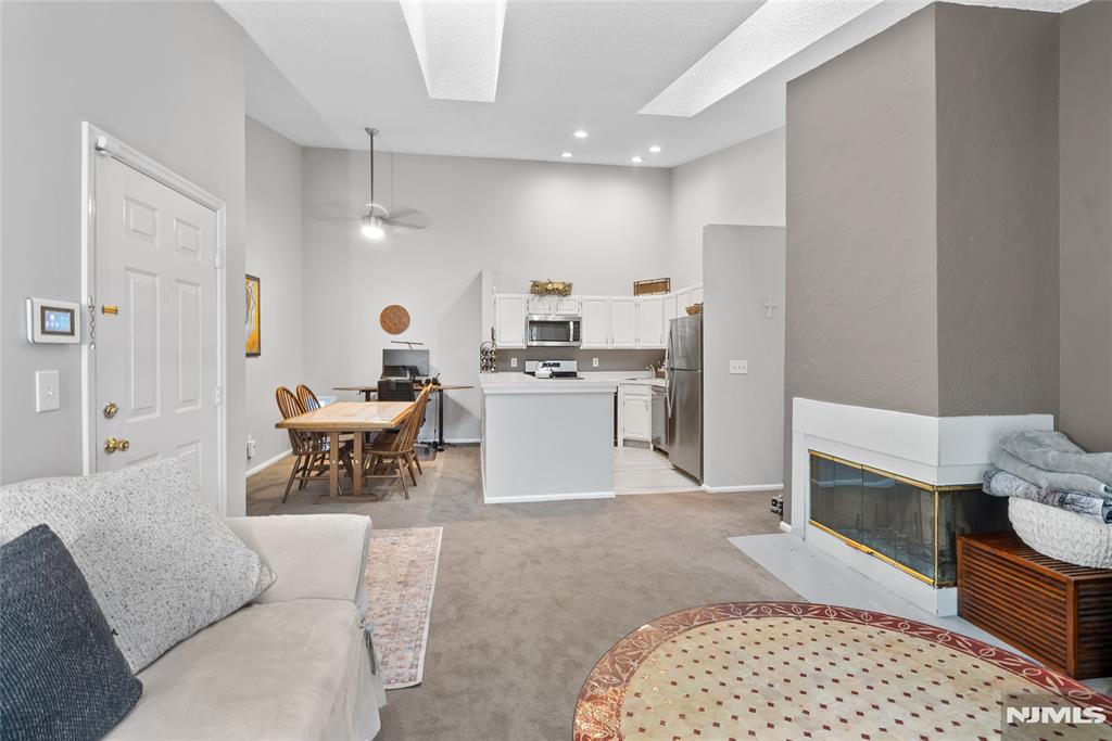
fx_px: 494
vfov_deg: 73.8
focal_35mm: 16
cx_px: 556
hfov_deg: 96.7
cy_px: 370
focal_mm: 16
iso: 100
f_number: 8
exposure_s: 3.2
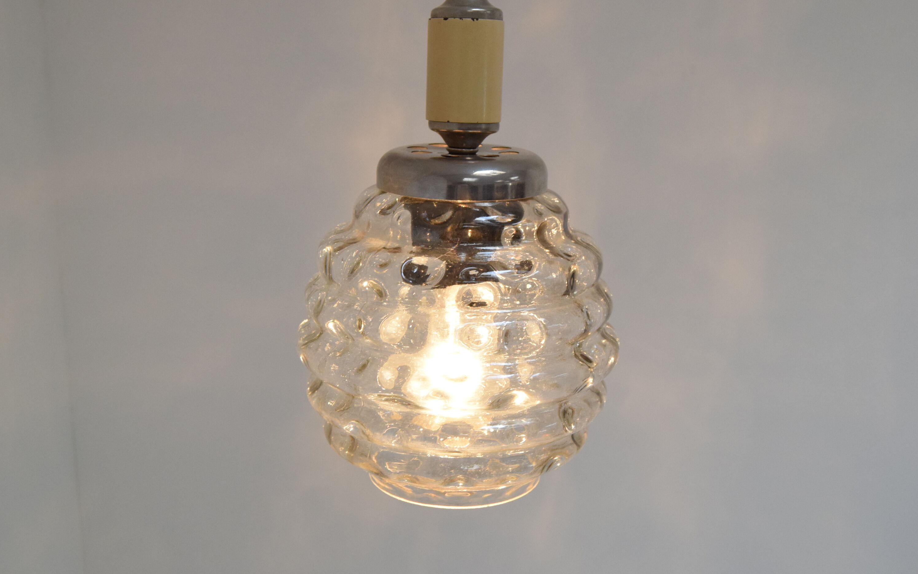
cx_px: 460
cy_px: 271
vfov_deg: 29.9
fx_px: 1076
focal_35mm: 43
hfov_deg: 46.2
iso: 1600
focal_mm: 28
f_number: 6.3
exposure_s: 1/160
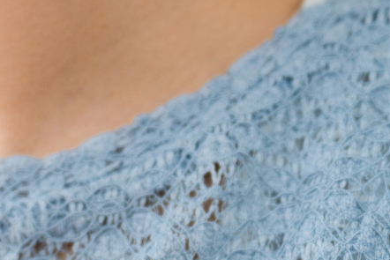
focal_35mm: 457
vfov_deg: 3.0
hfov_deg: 4.4
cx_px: -381
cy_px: -282
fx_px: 4952
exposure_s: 1/250
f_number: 2.8
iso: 160
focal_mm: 101
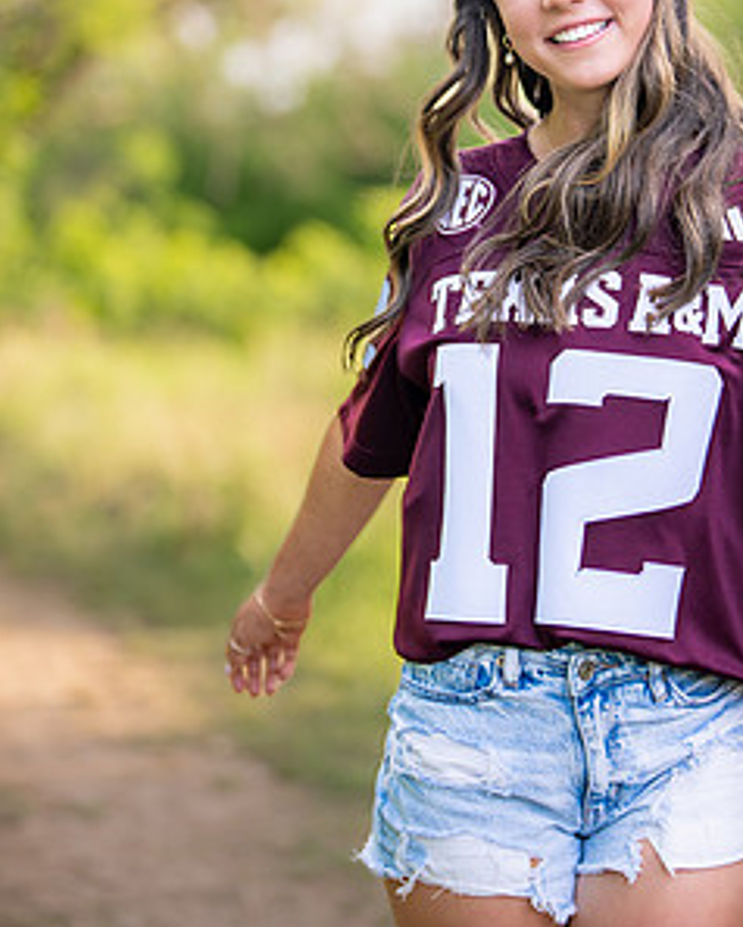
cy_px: 231
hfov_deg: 12.8
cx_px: 580
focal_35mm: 120
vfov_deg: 15.9
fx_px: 3295
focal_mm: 50
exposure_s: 1/1250
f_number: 1.2
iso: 200
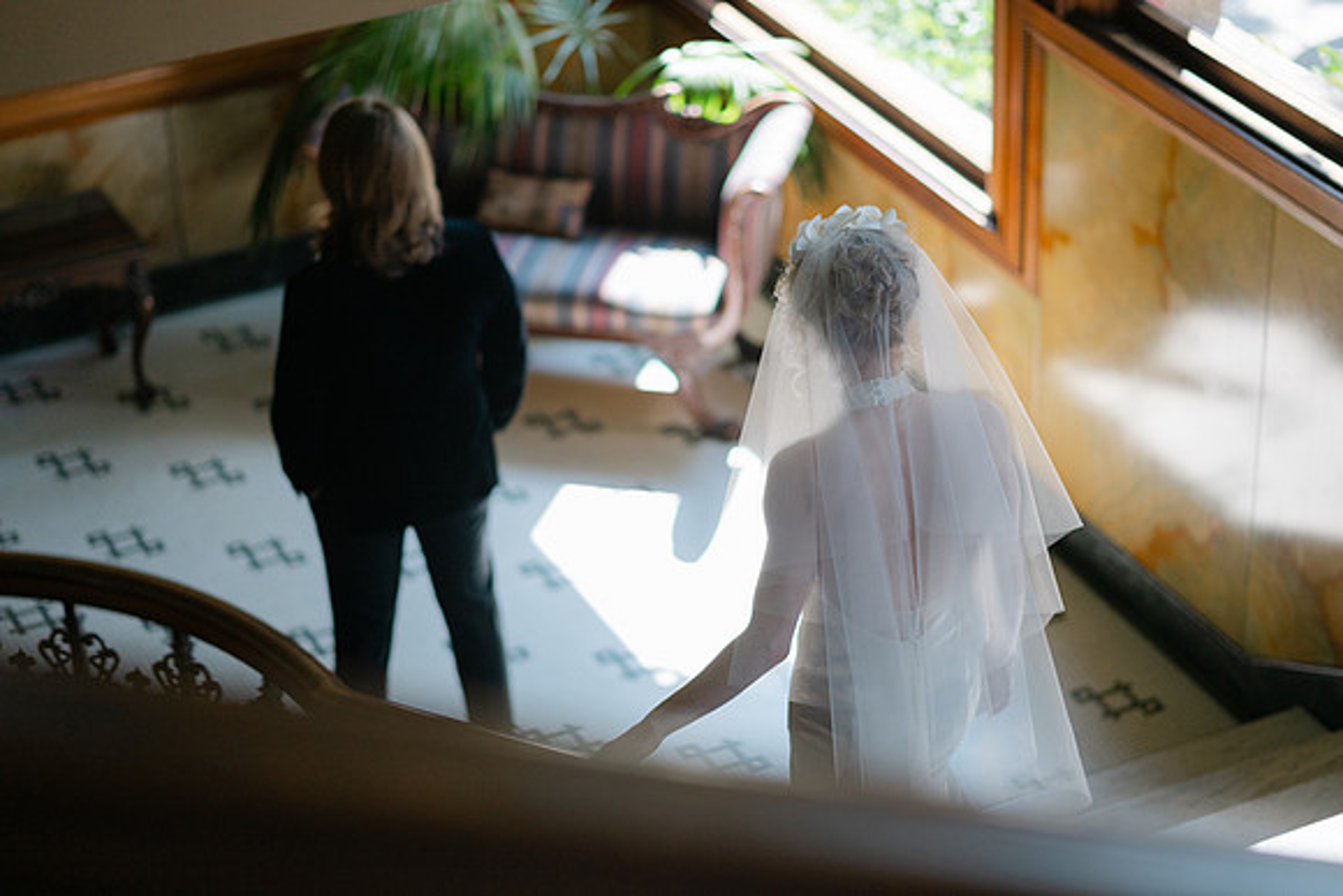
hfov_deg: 23.9
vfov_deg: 16.1
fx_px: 3172
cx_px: 672
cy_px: 448
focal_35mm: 85
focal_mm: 85
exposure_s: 1/1000
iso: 400
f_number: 1.8
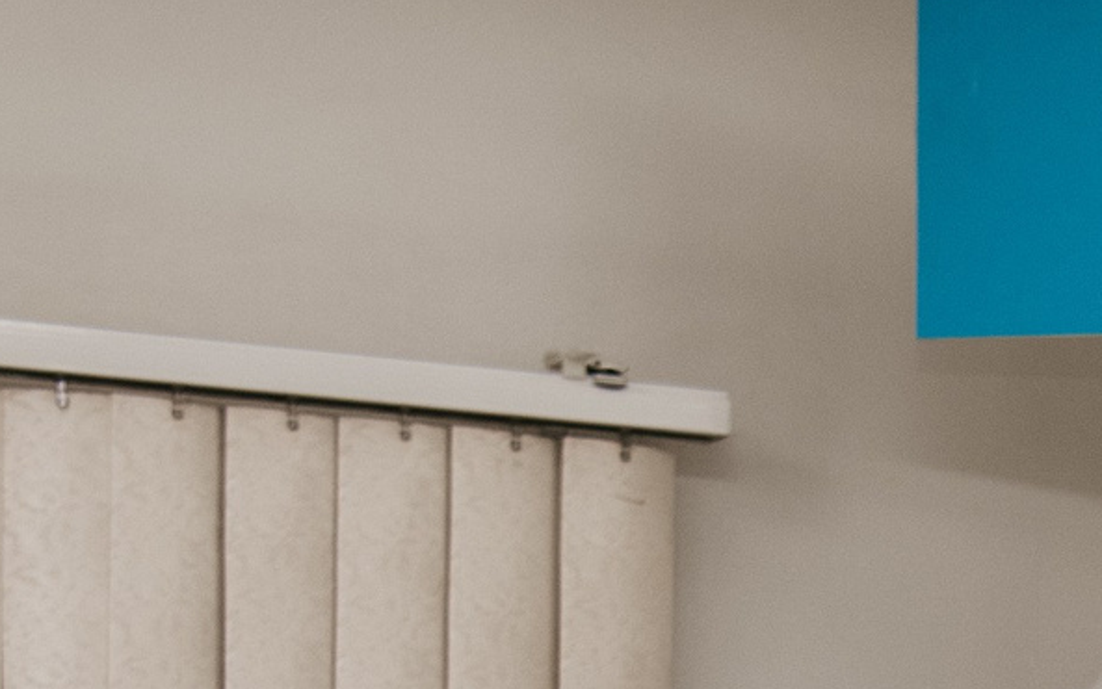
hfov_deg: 11.1
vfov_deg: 6.6
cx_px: 1427
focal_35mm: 184
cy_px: 1875
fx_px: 5528
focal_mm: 32
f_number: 4
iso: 125
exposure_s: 1/160
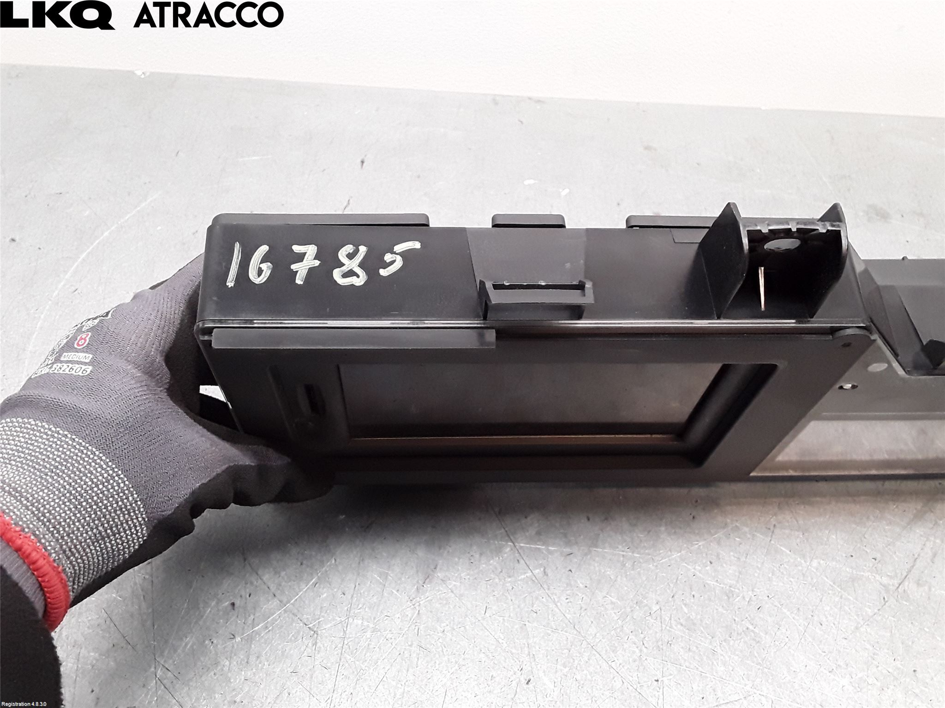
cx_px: 472
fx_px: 764
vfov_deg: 49.7
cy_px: 354
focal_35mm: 28
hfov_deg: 63.4
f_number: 1.9
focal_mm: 2.91
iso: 100
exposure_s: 1/100
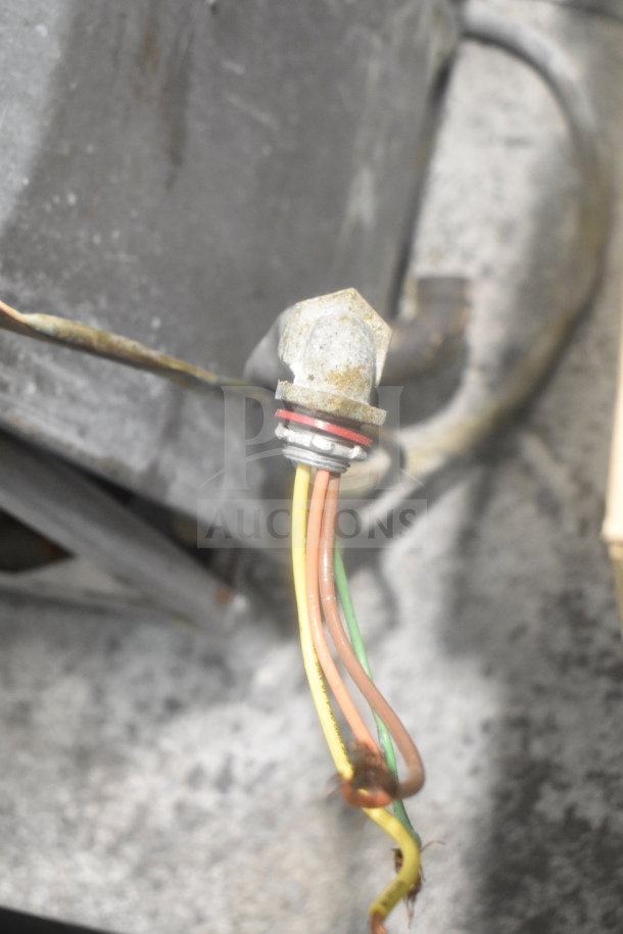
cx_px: 312
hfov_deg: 26.5
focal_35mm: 51
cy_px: 467
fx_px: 1324
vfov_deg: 38.9
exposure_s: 1/50
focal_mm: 34
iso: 4000
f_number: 4.5
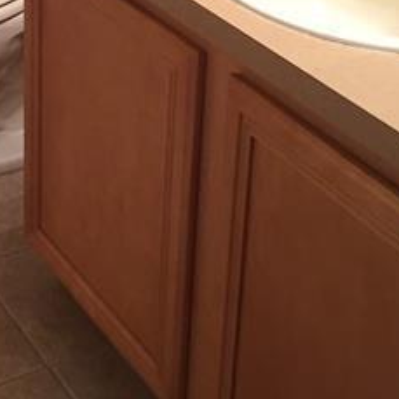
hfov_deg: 19.4
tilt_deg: -20.8
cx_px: -23
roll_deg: -0.3
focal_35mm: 86
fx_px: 1122
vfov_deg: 19.3
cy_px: -45
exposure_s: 1/30
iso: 80
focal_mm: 4.15
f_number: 2.2
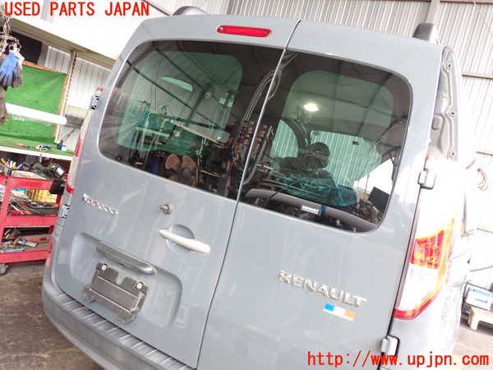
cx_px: 246
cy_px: 185
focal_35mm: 30
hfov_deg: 60.0
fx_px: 427
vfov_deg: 46.8
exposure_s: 1/30
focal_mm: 5.4
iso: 640
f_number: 2.3
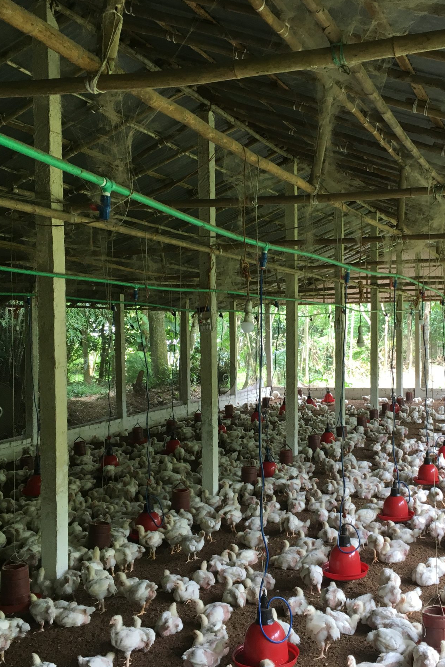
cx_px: 293
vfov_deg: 47.4
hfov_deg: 32.4
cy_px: 332
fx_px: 760
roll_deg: +0.8
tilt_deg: +0.1
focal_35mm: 41
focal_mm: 4.15
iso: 32
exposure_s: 1/33
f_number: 2.2
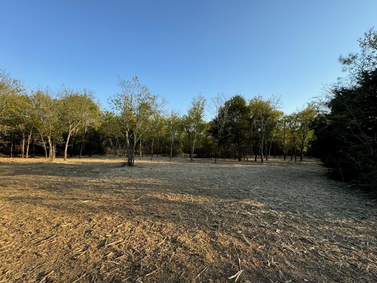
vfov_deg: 85.7
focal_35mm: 14
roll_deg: +0.0
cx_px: 188
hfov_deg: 102.1
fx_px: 152
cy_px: 142
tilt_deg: +2.0
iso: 40
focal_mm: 2.22
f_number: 2.2
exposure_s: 1/636
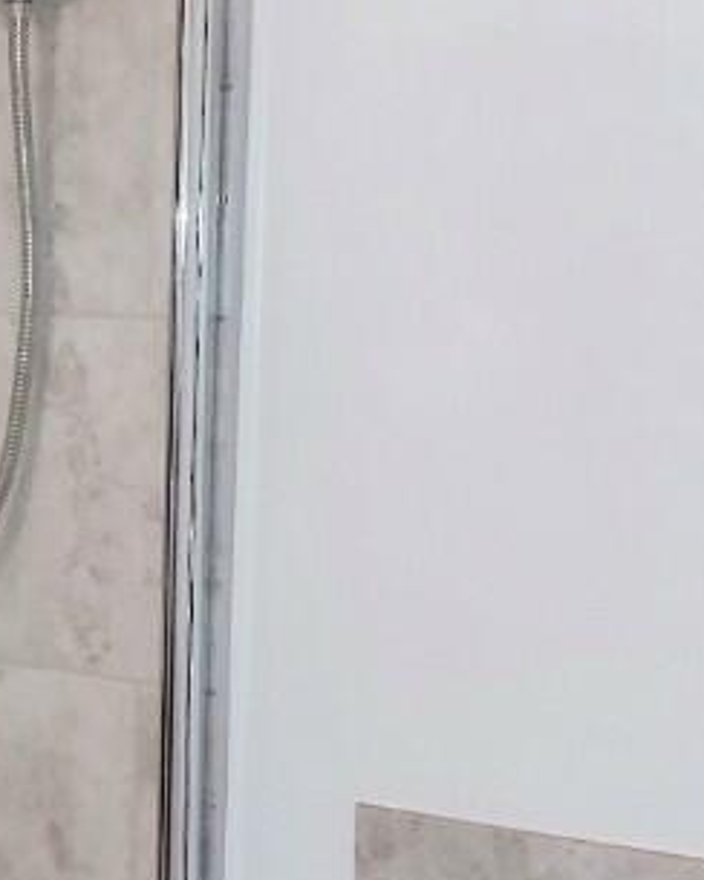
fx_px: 2136
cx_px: 101
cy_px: 625
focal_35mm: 82
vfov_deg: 23.1
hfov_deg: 18.5
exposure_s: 1/100
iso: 320
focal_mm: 5.23
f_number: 1.8
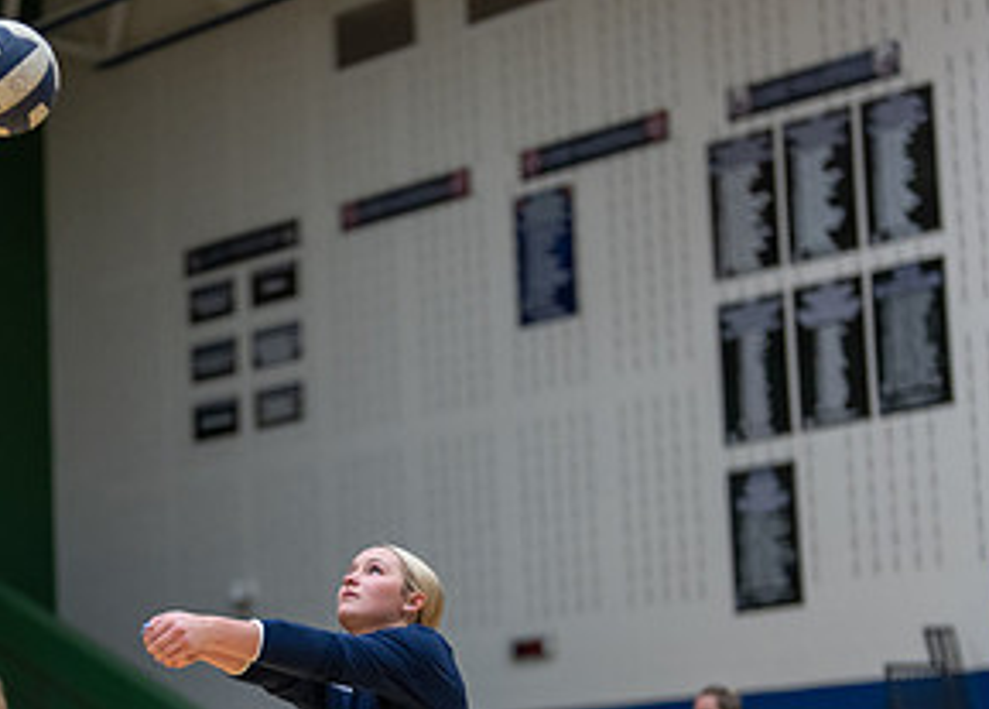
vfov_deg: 13.6
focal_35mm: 105
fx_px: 2952
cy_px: 569
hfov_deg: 19.0
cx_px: 359
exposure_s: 1/1000
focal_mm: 50
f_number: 1.2
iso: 640
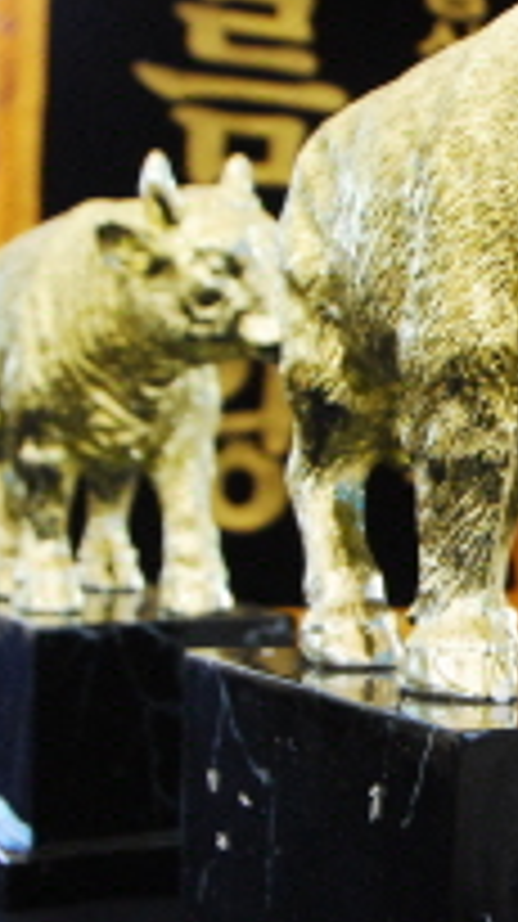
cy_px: 236
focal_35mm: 100
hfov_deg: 11.4
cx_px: 878
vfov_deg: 21.2
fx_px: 2447
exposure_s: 1/250
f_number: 7.1
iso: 1600
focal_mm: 26
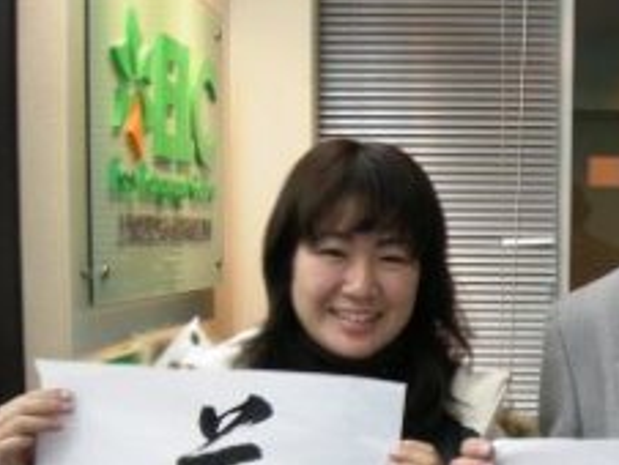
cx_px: 529
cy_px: 424
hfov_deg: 27.7
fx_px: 1217
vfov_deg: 21.2
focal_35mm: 68
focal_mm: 5.7
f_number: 2.8
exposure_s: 1/41
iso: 275
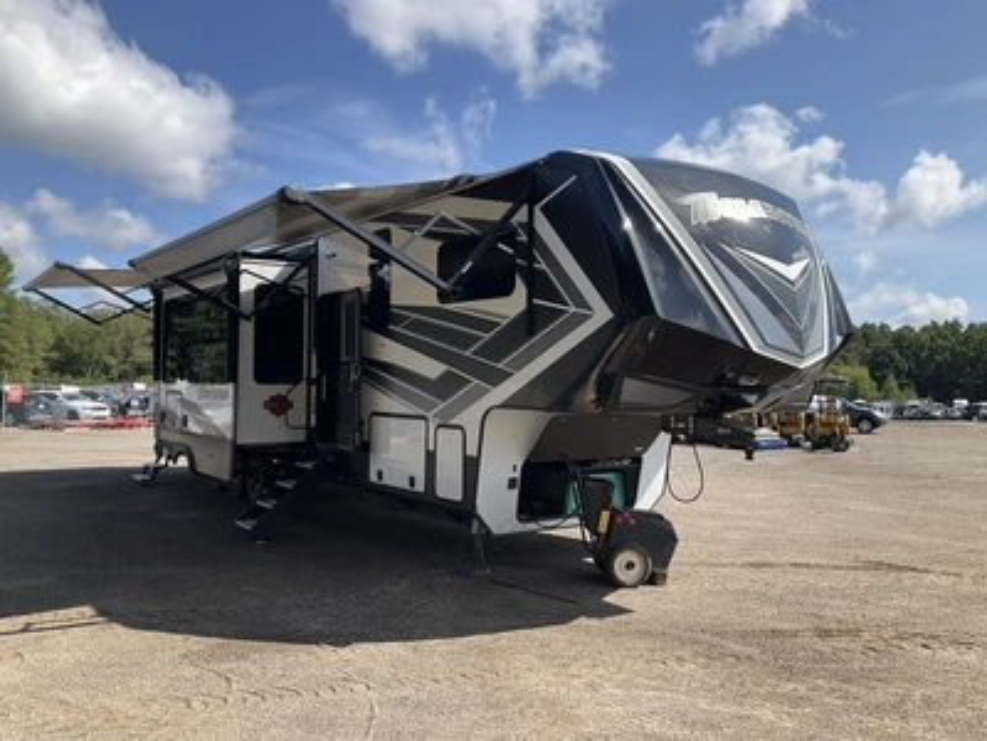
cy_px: 370
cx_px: 494
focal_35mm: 29
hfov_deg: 61.7
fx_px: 827
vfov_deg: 48.2
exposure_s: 1/1342
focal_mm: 3
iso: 25
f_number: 1.8
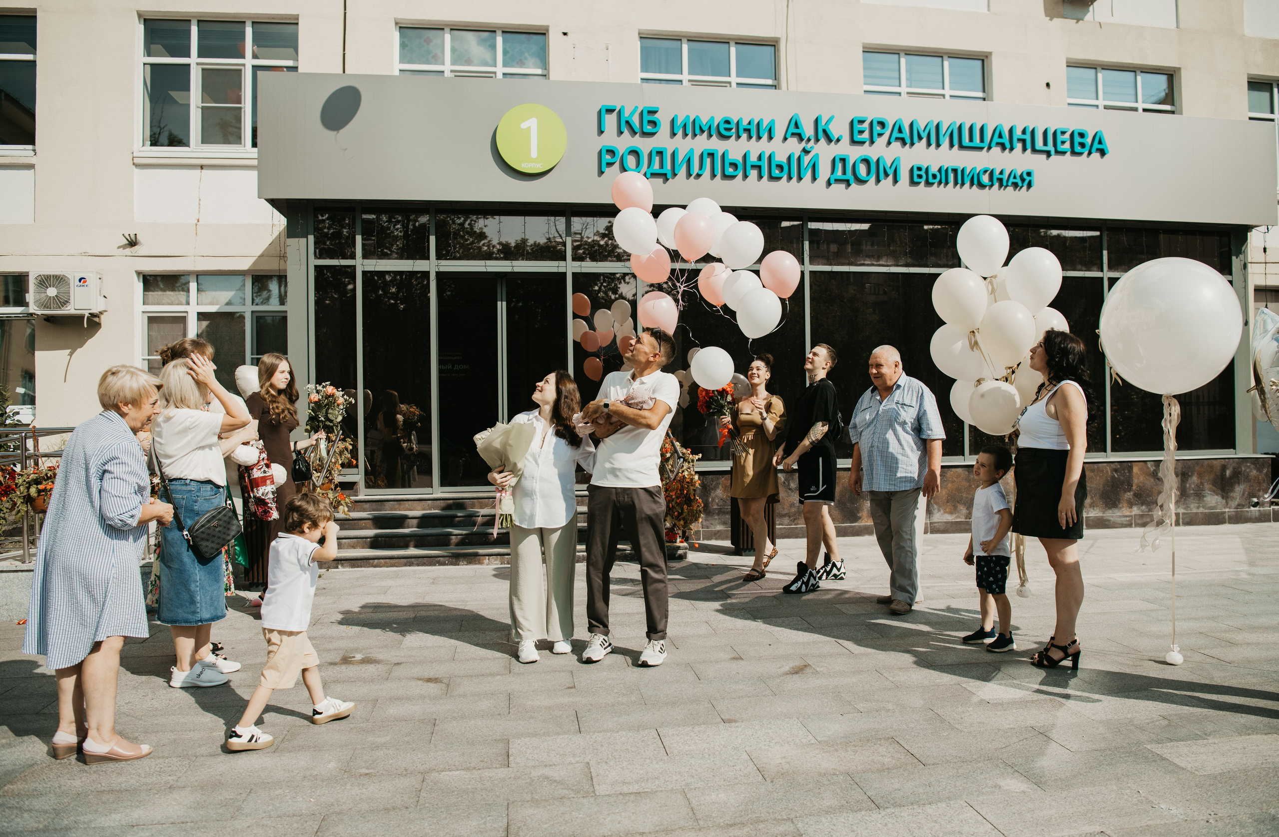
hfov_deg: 72.2
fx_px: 877
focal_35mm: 25
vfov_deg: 51.0
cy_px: 439
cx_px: 658
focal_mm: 24
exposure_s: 1/2000
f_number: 4
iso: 160
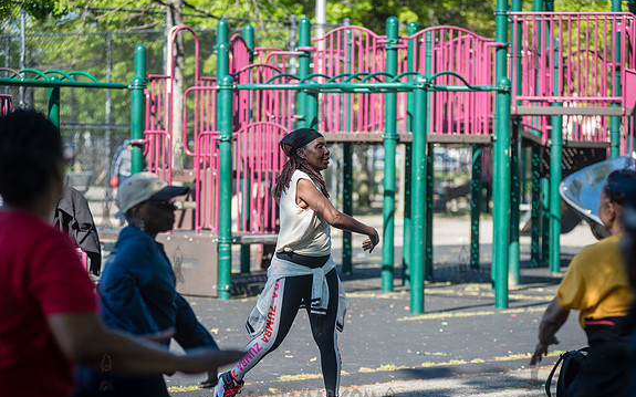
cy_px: 211
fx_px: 2253
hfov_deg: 16.1
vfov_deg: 10.1
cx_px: 320
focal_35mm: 130
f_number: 3.5
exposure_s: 1/800
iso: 200
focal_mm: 125
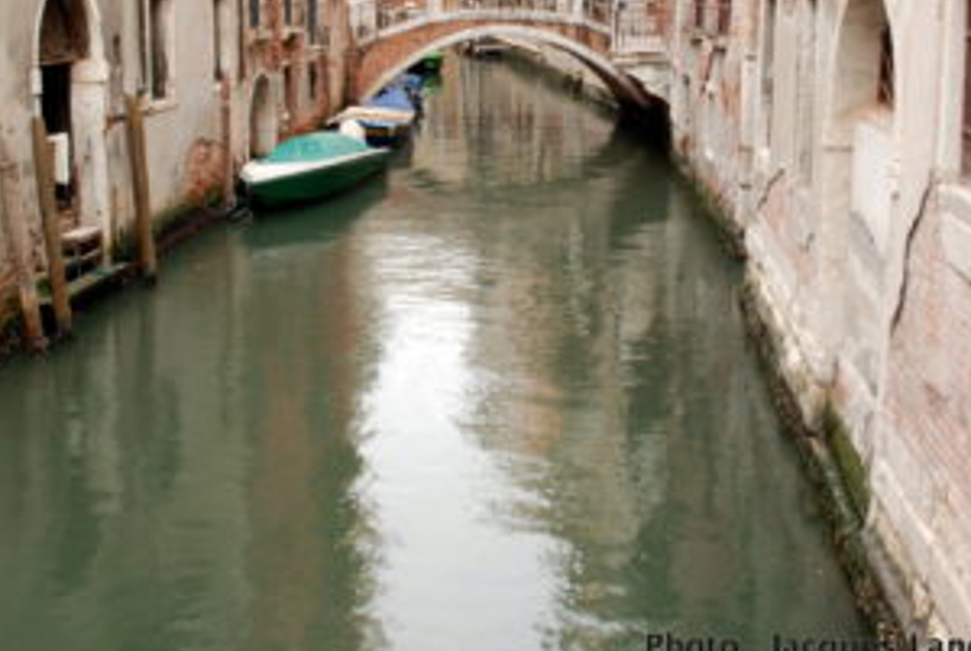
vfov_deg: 29.4
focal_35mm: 45
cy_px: 154
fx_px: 1216
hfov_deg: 43.5
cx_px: 492
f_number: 22
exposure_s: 1/8
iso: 250
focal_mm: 18
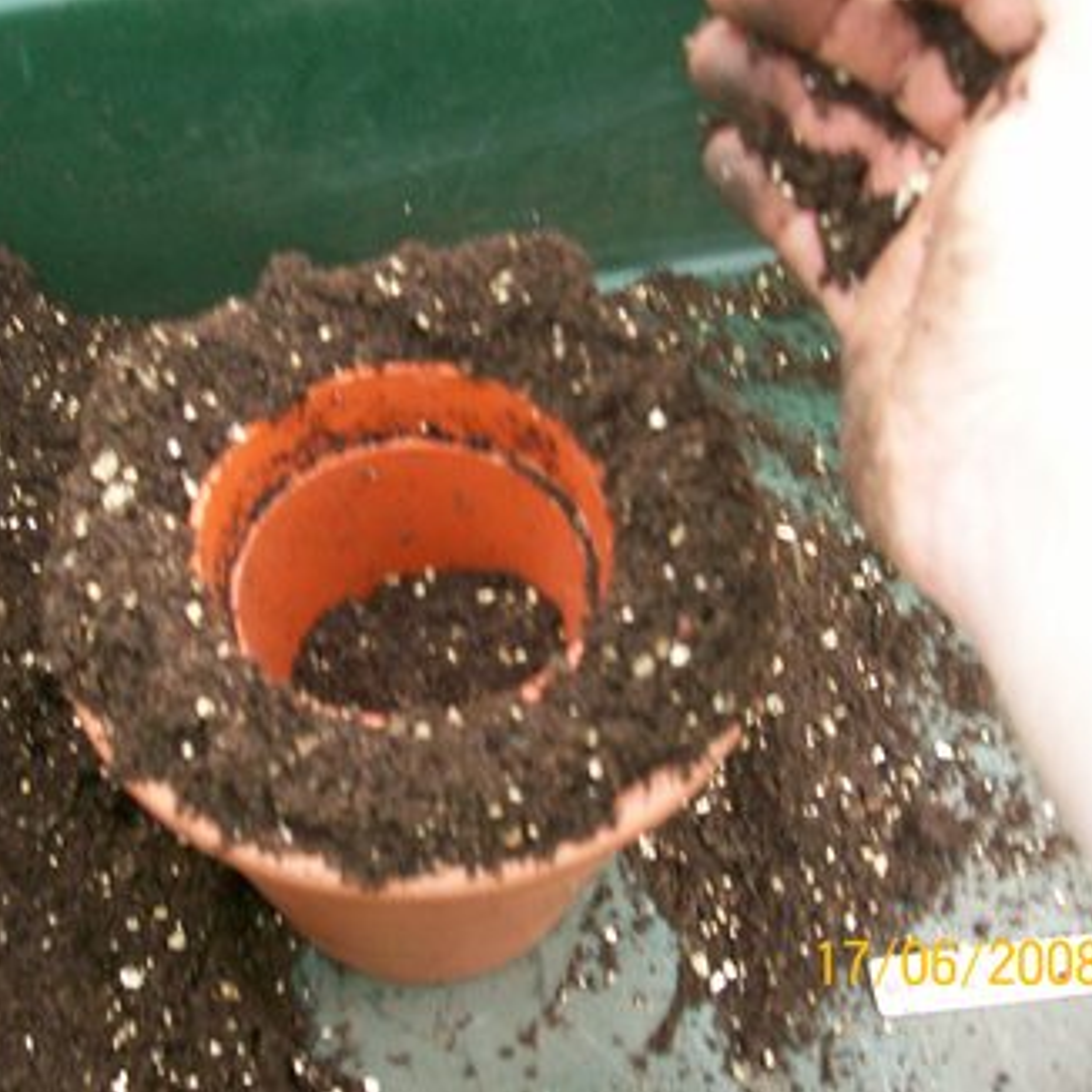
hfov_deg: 39.0
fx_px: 1535
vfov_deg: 39.2
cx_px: 439
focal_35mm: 43
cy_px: 546
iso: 140
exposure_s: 1/64
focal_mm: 6
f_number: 2.7
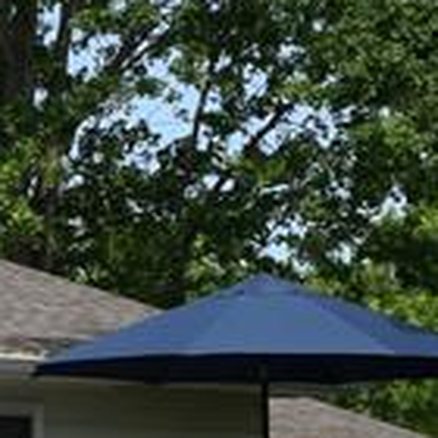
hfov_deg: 8.3
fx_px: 2677
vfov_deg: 9.3
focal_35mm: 187
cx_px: -732
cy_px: 451
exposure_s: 1/400
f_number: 10
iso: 200
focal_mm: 20
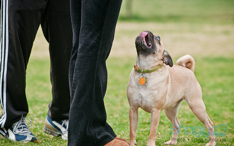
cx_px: 117
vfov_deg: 4.3
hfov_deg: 6.8
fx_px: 1958
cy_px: 72
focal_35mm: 307
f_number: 5
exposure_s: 1/320
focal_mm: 200
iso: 200
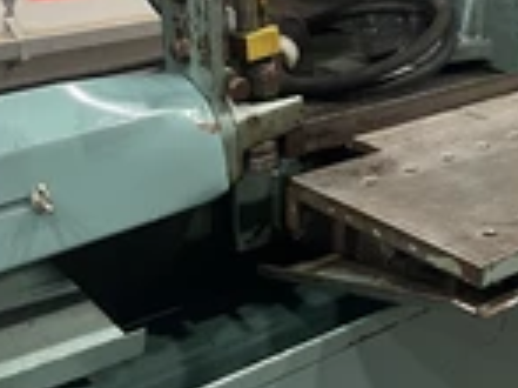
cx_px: 370
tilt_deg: -9.4
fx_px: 1017
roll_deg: -0.4
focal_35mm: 68
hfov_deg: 28.3
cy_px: -28
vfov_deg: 20.7
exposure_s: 1/60
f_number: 1.6
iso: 500
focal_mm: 5.1
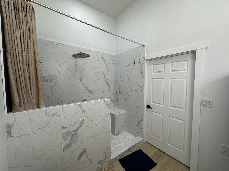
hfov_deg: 102.1
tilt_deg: -3.1
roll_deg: -0.6
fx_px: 93
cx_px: 114
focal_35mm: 14
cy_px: 86
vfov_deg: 85.7
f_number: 2.2
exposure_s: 1/120
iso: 100
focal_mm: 2.22
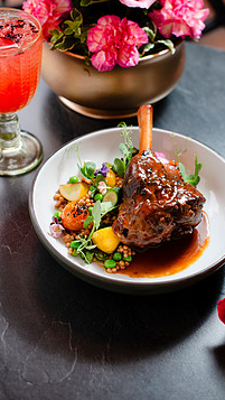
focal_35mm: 66
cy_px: 150
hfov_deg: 18.2
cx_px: 144
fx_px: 700
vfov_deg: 31.7
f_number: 2.8
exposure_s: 1/250
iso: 200
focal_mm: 50
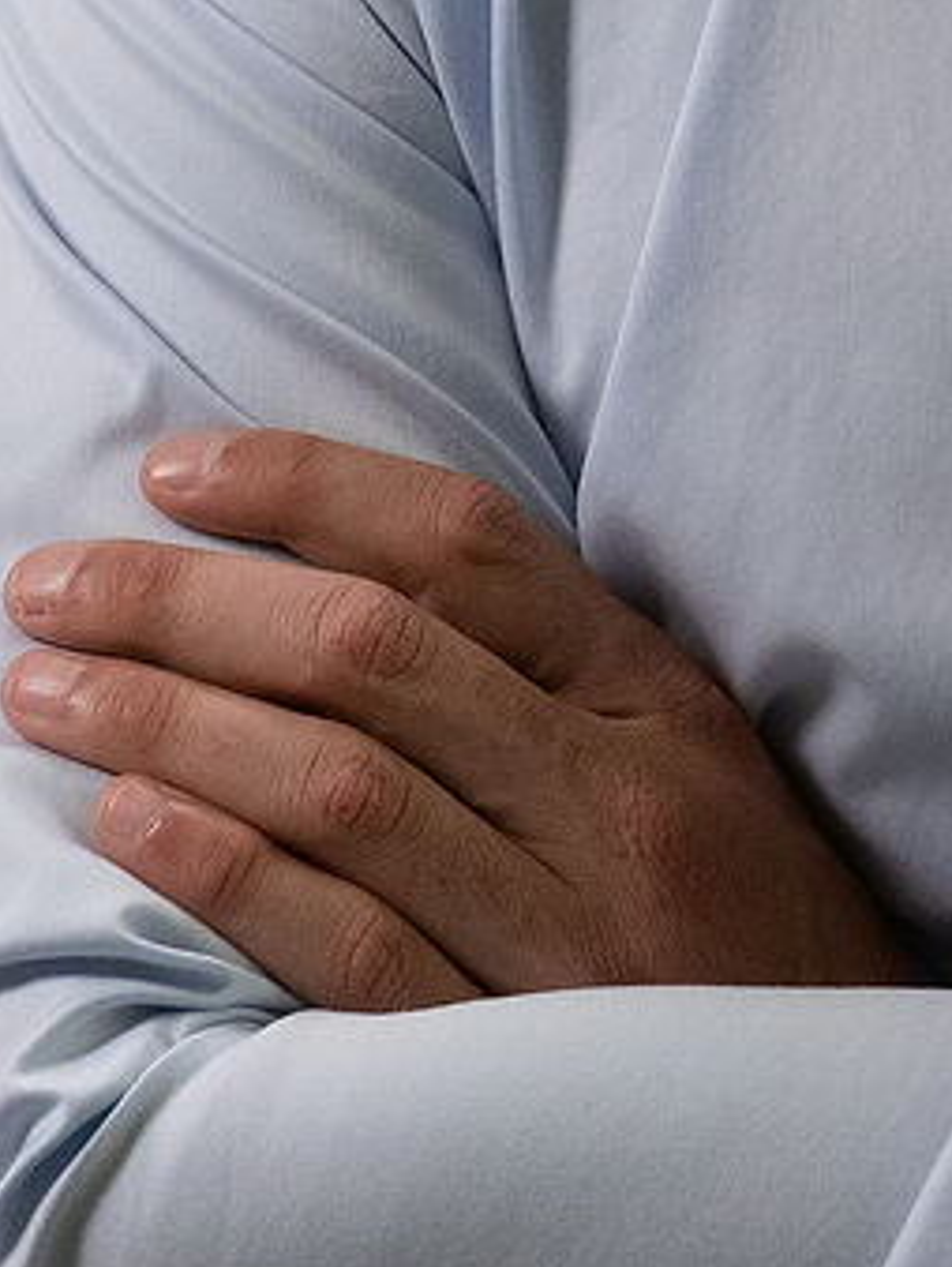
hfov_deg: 6.1
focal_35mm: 240
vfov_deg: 8.1
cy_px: -397
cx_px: 1316
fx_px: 8789
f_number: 6.3
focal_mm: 37
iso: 1250
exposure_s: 1/250
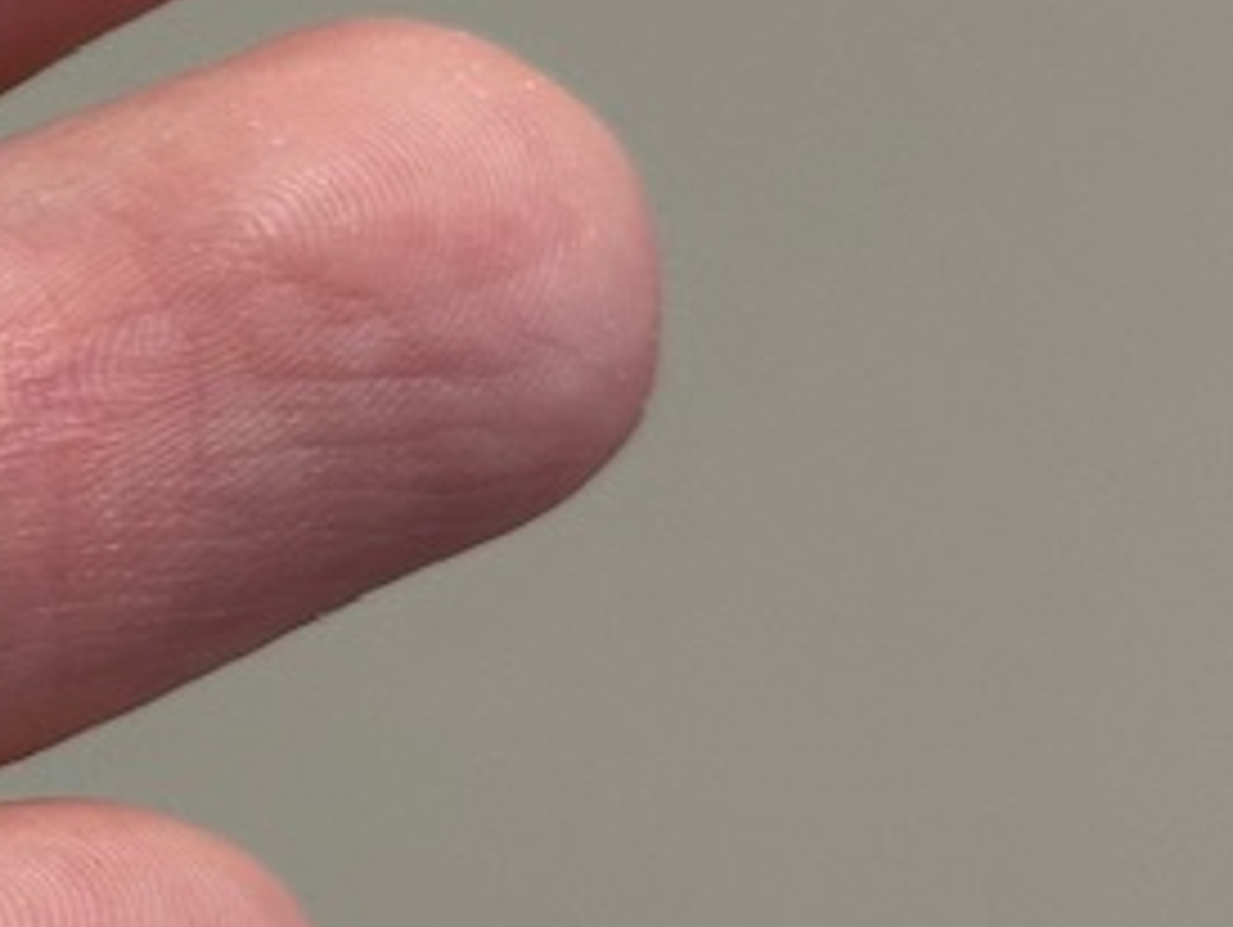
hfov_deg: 8.3
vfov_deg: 6.6
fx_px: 7986
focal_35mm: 224
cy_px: 32
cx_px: -1503
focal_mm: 6.86
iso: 64
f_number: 1.78
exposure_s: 1/121
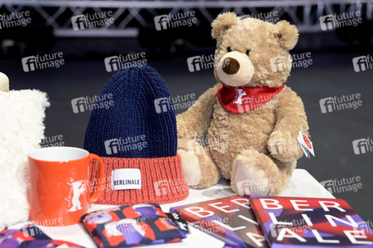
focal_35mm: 85
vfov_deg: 16.0
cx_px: 186
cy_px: 124
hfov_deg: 23.9
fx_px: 880
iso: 2000
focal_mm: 85
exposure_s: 1/100
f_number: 5.6
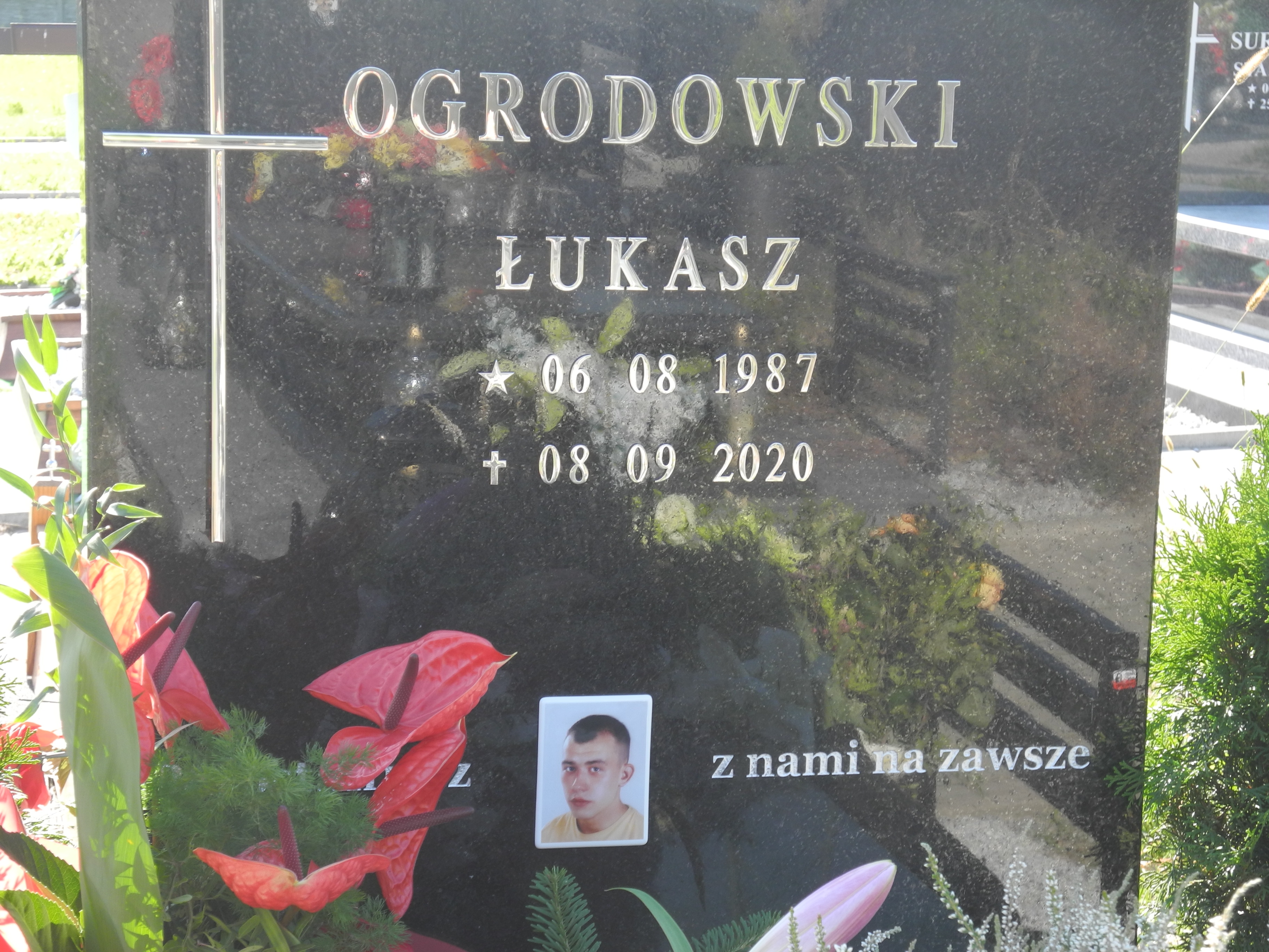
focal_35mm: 94
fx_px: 3446
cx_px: 634
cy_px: 476
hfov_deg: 20.9
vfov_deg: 15.7
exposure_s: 1/125
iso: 100
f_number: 4.5
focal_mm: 20.1
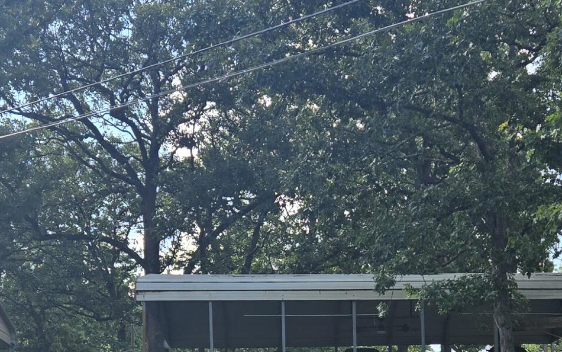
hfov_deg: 26.8
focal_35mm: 77
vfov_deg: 16.1
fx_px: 1179
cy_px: 449
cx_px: 303
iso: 25
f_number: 1.8
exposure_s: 1/1245
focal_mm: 5.4
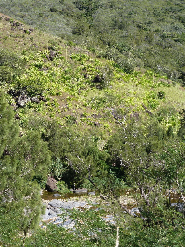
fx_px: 420
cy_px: 124
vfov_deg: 32.7
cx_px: 92
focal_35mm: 59
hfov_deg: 24.8
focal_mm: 9.7
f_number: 3.9
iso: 80
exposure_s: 1/250
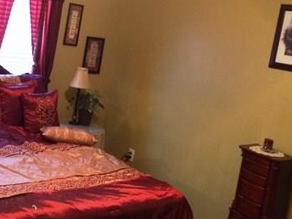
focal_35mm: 54
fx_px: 456
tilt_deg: -7.5
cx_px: 65
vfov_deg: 26.8
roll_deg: -7.6
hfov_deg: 34.6
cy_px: 70
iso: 250
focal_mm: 4.15
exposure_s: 1/30
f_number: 2.2
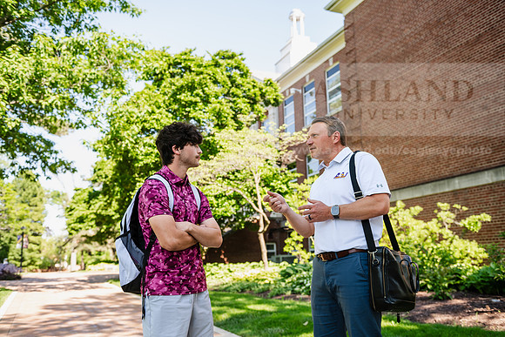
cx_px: 252
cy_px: 168
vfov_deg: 37.9
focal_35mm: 35
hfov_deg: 54.4
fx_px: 491
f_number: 3.2
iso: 100
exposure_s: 1/200
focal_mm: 35
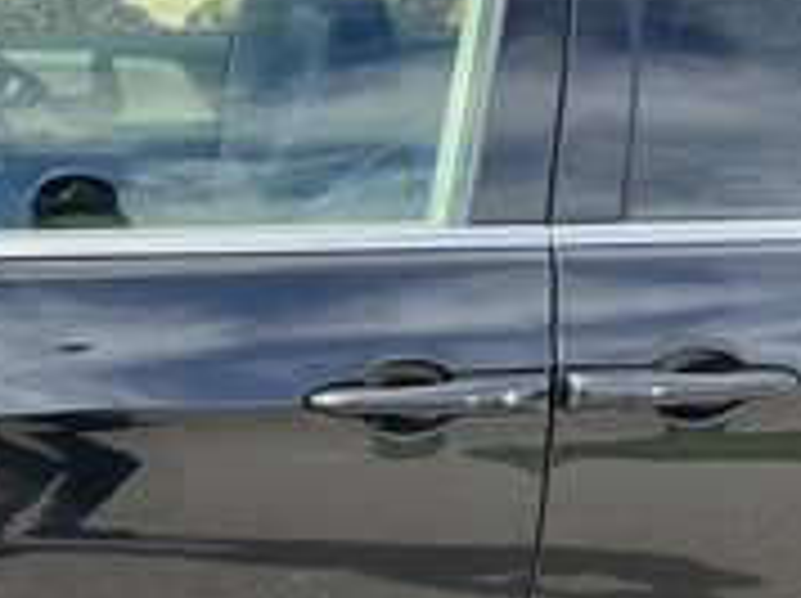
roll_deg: -1.9
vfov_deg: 23.2
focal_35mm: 63
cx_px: 76
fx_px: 1456
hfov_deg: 29.5
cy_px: 351
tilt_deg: -20.4
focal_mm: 3
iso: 25
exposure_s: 1/551
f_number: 1.8
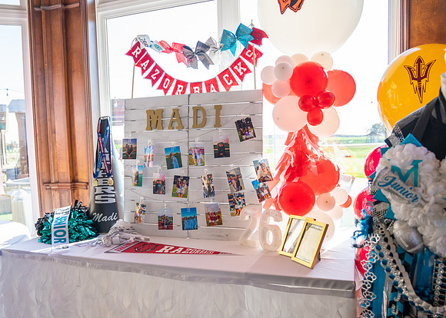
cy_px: 184
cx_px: 201
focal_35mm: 32
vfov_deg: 42.5
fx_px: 408
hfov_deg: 57.2
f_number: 2.8
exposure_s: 1/800
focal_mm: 25
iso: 640
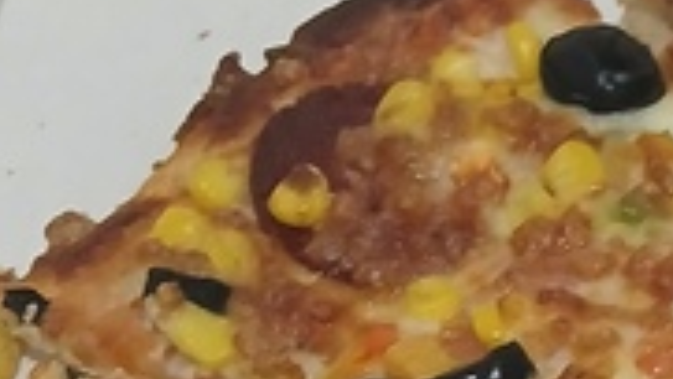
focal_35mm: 144
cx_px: 1101
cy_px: 907
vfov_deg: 7.8
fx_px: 2571
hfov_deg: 13.7
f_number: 1.8
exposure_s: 1/25
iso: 320
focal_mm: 3.98
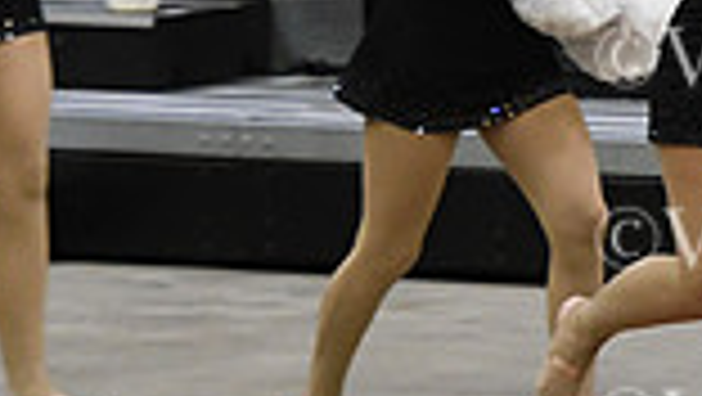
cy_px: -34
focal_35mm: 901
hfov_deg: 2.4
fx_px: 16783
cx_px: 1246
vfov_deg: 1.4
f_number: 2.8
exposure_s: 1/400
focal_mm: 155
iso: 3200
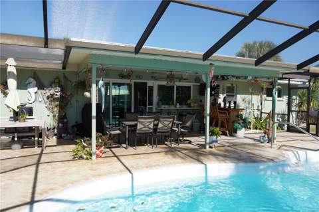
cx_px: 160
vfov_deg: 47.8
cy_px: 106
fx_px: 239
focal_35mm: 27
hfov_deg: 67.4
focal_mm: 18
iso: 100
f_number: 8
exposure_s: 1/160
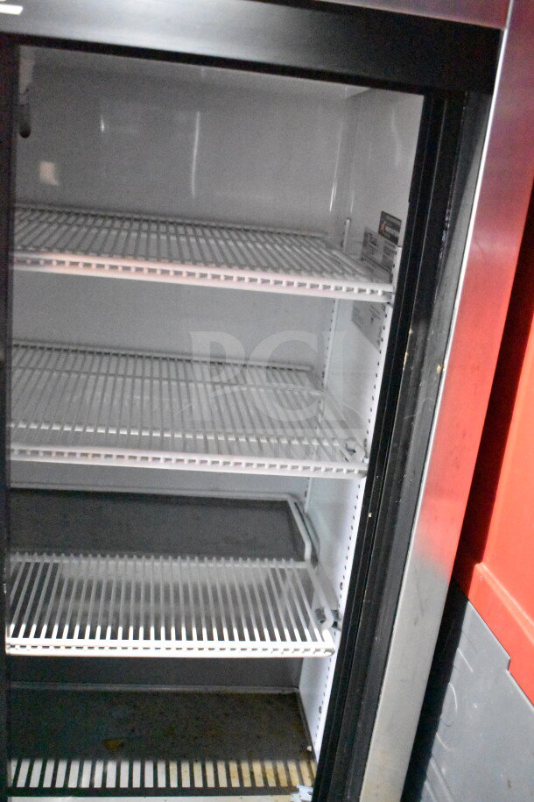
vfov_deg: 53.1
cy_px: 401
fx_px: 801
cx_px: 267
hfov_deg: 36.9
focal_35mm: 36
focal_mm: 24
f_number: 3.8
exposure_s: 1/25
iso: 25600
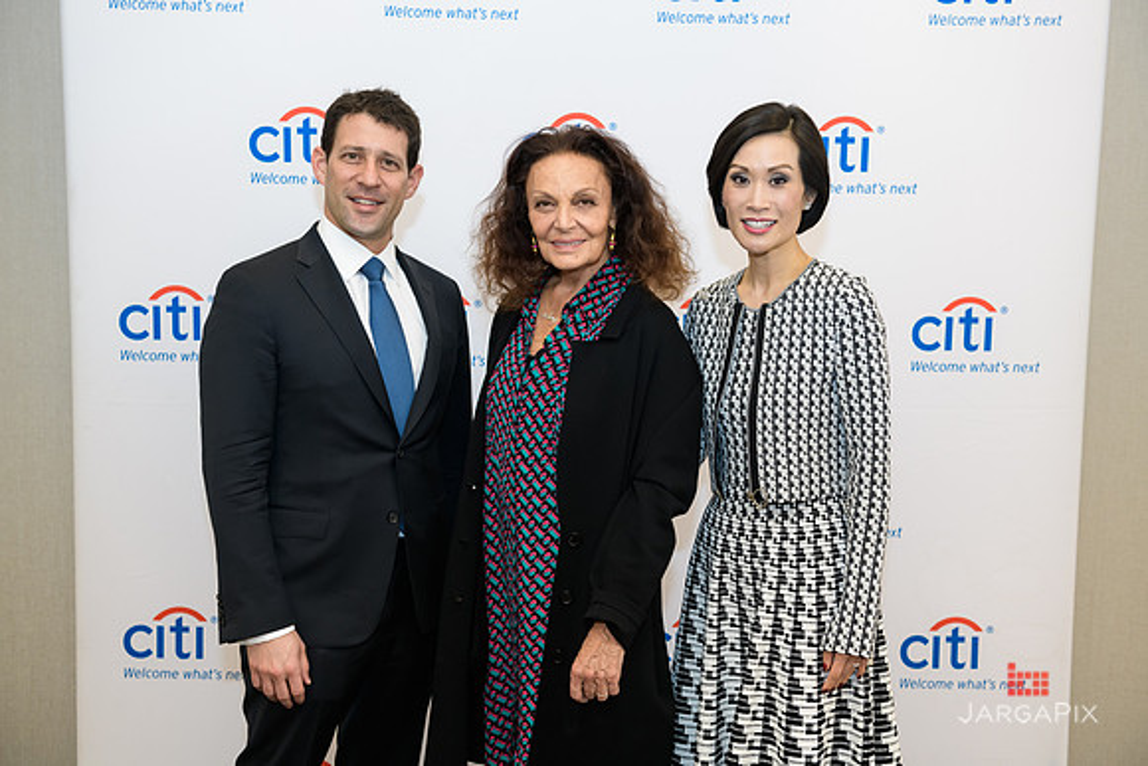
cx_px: 574
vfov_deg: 28.1
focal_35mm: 48
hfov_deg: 41.1
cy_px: 383
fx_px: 1531
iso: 800
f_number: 4
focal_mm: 48
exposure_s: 1/125
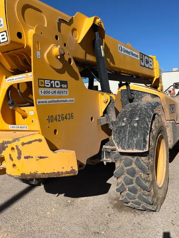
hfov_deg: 46.7
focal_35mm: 30
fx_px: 207
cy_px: 102
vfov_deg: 59.7
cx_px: 101
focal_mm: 5.1
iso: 50
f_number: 1.6
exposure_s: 1/5076
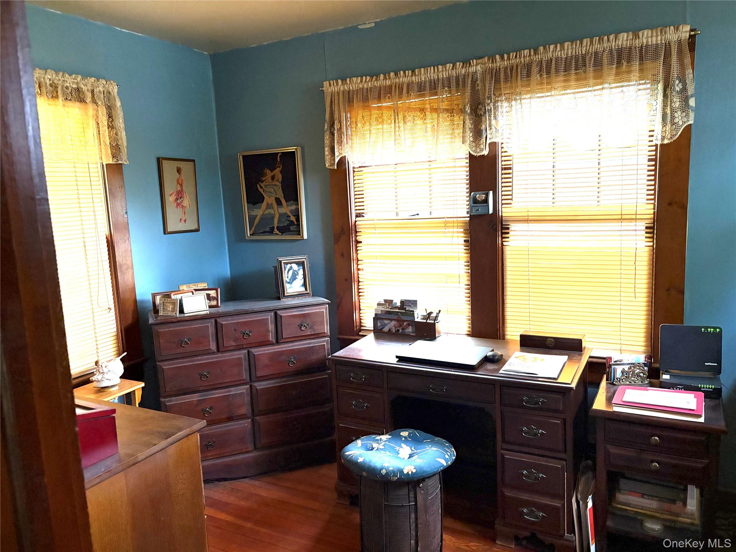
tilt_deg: -7.8
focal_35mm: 26
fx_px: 553
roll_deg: +3.1
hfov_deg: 67.3
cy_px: 276
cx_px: 368
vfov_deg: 53.1
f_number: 1.6
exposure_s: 1/60
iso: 400
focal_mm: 5.96
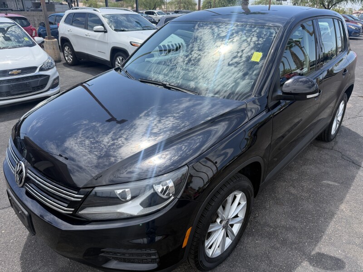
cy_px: 136
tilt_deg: -26.1
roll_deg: -1.6
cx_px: 182
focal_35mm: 24
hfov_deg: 71.6
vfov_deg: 56.8
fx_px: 252
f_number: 1.78
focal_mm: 6.76
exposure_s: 1/3425
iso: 100
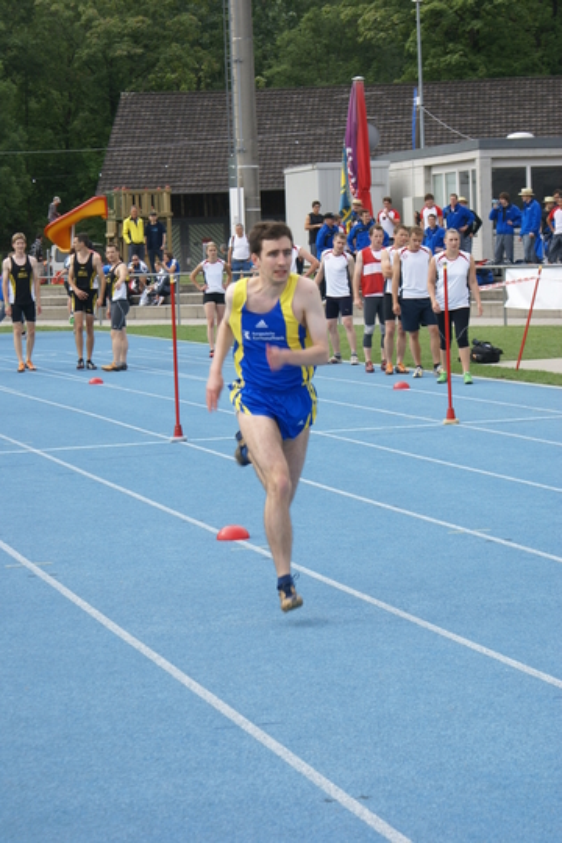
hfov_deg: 13.0
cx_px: 281
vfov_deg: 19.5
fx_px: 2459
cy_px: 422
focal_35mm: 105
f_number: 6.3
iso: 100
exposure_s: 1/250
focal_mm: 70
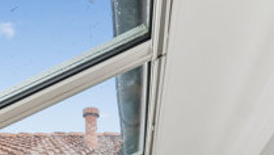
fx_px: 436
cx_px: 125
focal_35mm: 60
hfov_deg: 34.8
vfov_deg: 14.9
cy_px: 342
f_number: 8
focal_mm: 10
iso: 200
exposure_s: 1/80
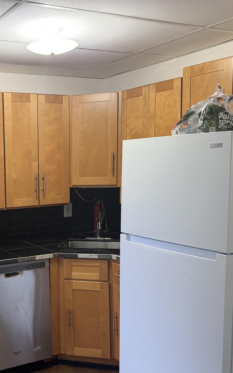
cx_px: 20
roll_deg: +1.7
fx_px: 427
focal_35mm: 42
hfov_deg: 29.2
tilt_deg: -6.5
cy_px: 209
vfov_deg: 47.1
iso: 160
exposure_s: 1/120
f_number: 1.78
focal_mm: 6.76
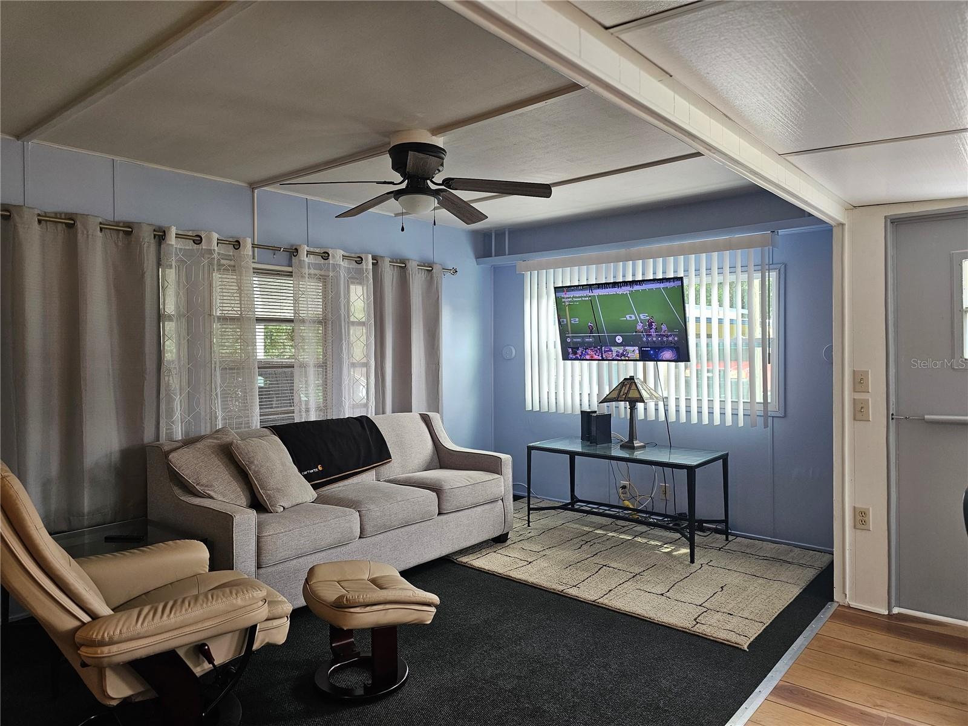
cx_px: 484
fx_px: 643
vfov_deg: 58.9
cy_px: 363
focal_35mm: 23
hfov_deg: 73.9
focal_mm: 6.3
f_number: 1.7
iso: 200
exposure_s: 1/120
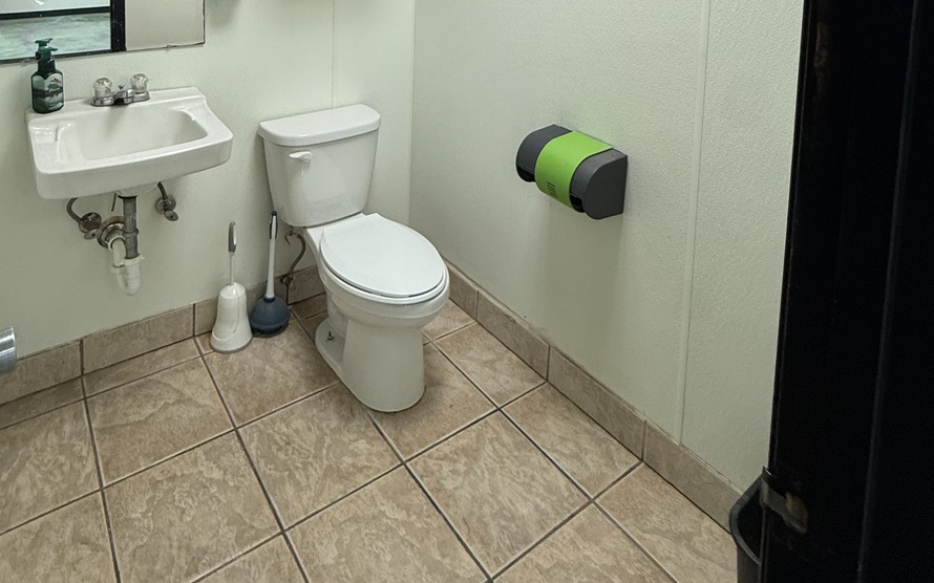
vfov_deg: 43.0
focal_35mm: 24
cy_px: -16
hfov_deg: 74.4
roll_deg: -2.1
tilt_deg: -4.5
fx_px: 611
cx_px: 400
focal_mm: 2.22
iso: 160
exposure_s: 1/120
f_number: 2.2
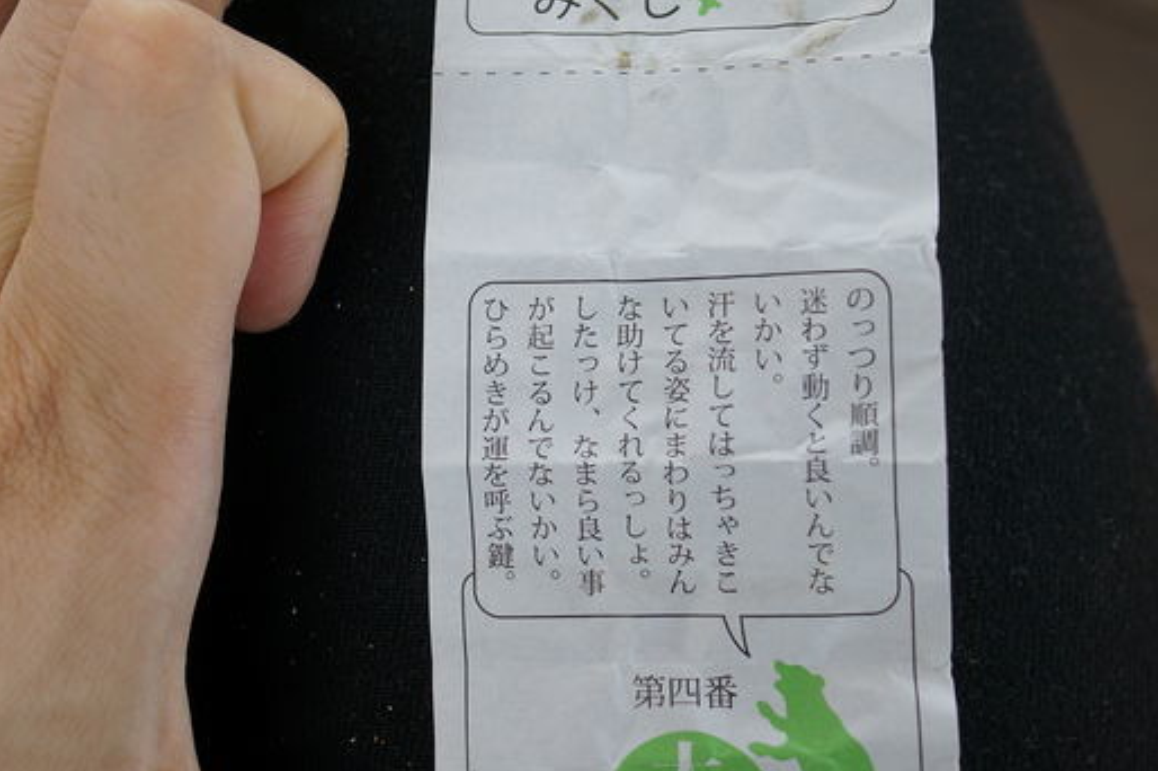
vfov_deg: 24.1
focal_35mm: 56
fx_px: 1800
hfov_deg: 35.3
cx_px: 374
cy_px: 344
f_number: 4
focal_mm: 24
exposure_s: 1/160
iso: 160
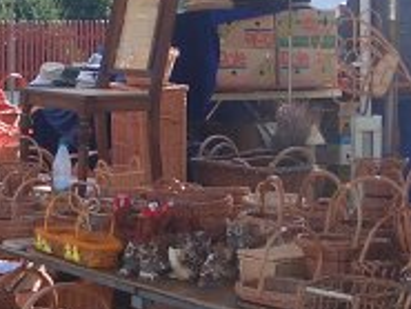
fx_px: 1438
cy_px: 144
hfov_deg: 16.0
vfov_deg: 12.3
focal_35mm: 121
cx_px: 27
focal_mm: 5.8
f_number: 4.3
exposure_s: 1/200
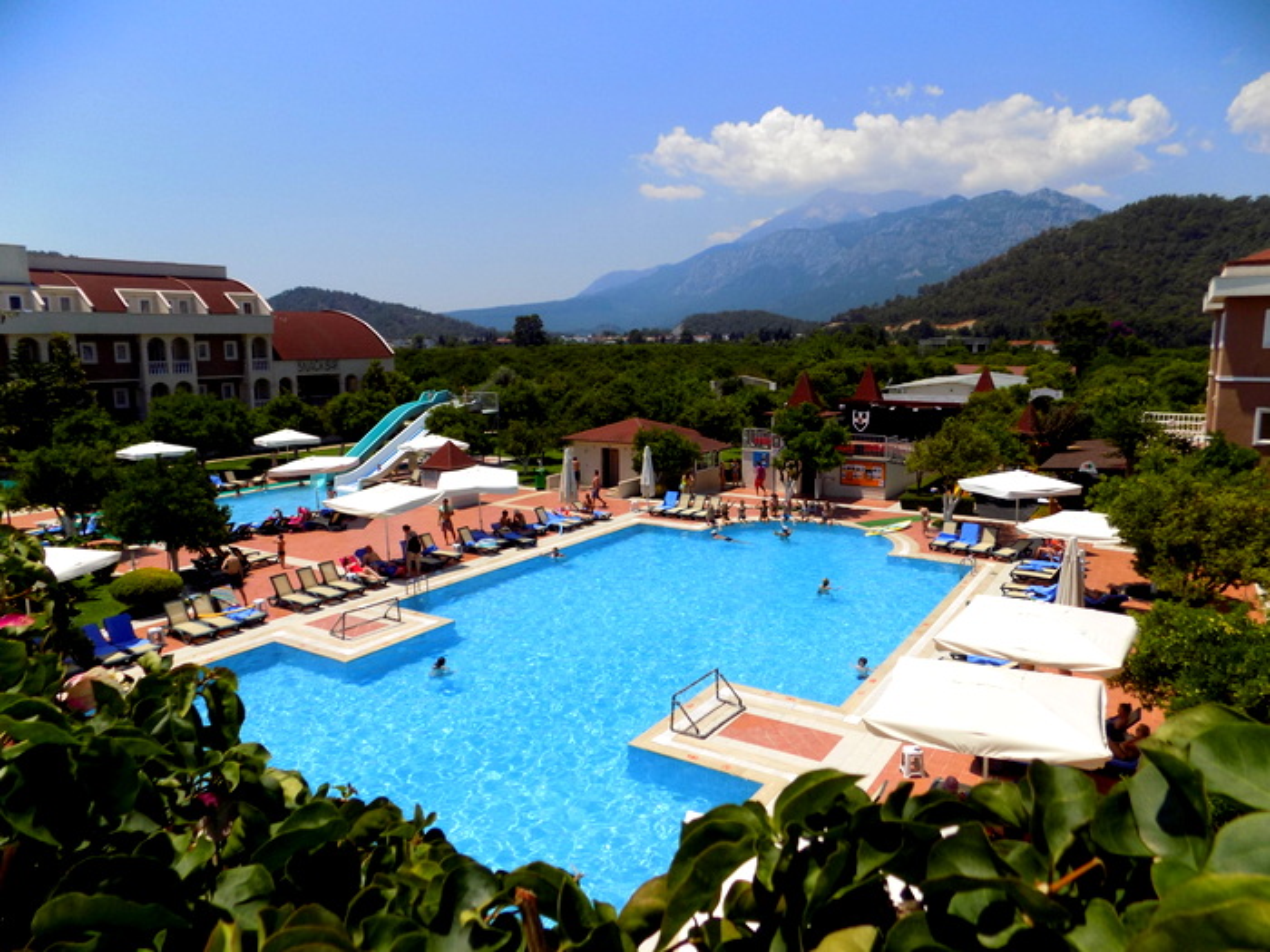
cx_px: 635
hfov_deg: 73.9
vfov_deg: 58.9
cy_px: 476
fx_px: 844
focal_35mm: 23
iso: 80
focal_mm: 4
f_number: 9.9
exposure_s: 1/200
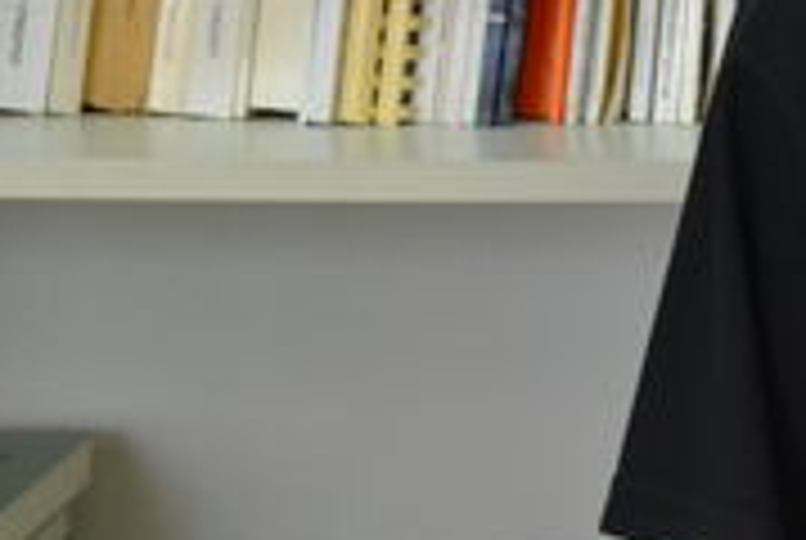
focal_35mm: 179
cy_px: -364
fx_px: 4014
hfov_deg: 11.4
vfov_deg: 7.5
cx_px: 792
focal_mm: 34
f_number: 5
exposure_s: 1/60
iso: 1600
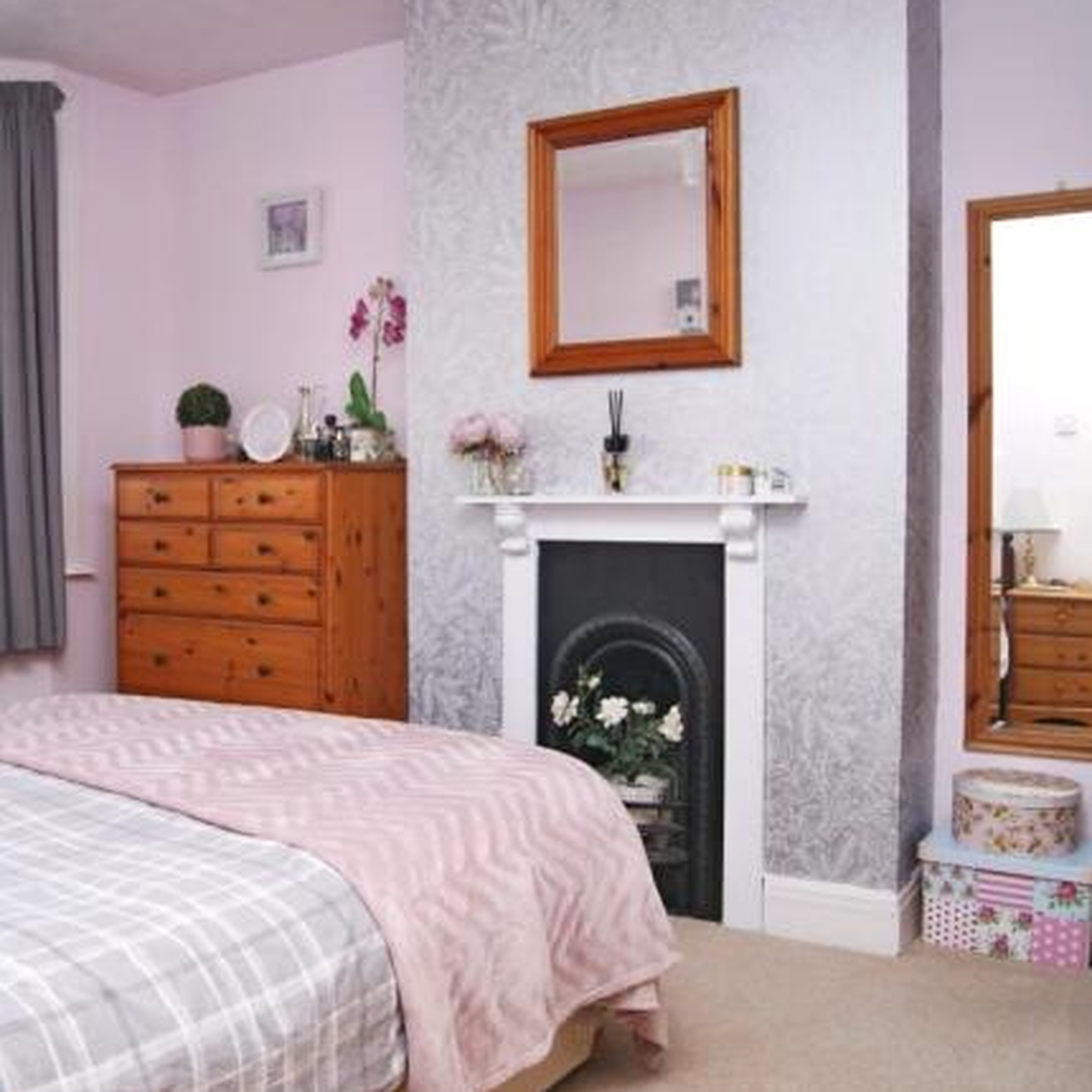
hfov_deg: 46.5
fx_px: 1249
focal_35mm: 35
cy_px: 542
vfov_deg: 47.2
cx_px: 362
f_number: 5.6
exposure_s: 1/60
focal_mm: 18
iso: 400
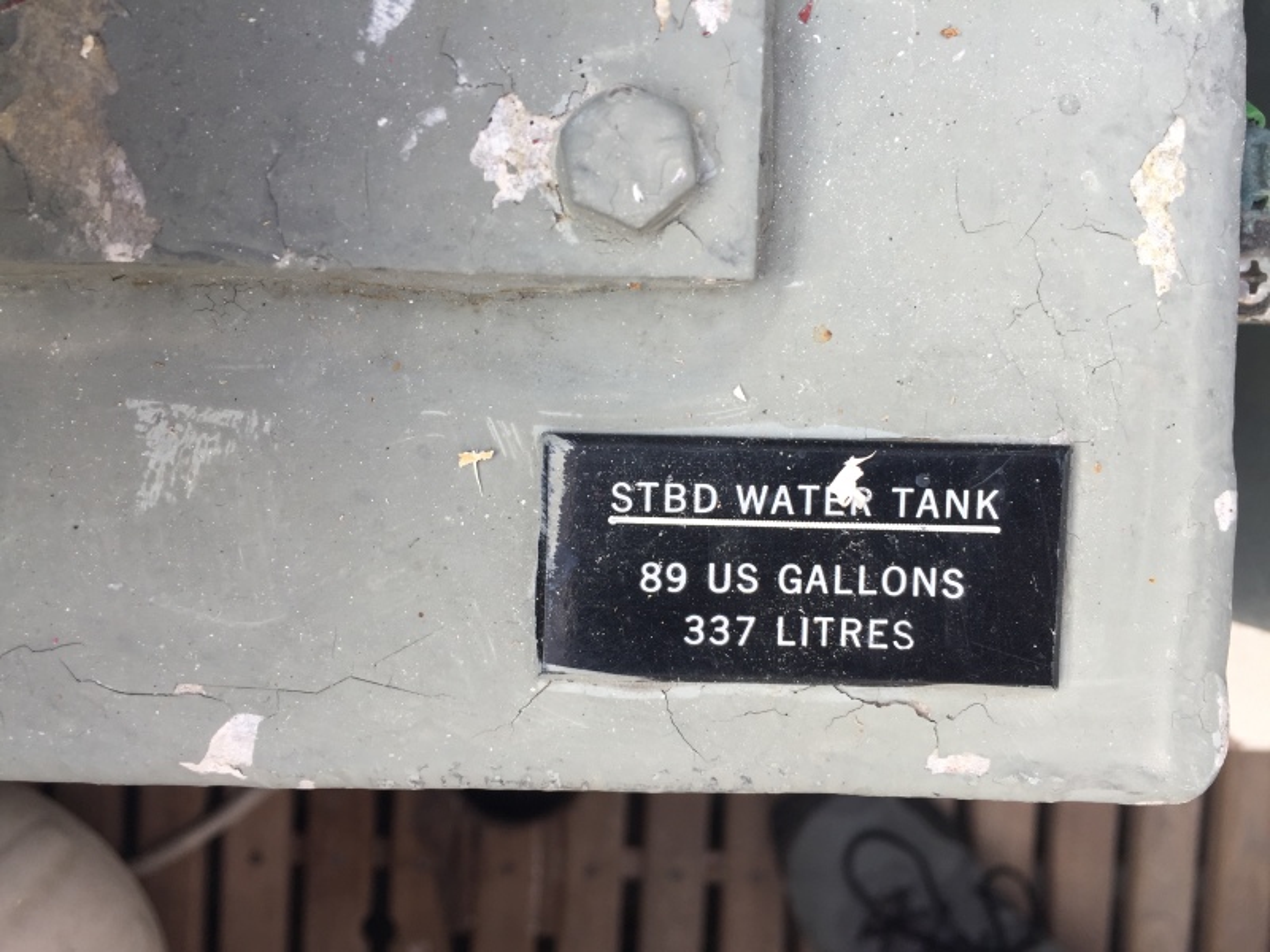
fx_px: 1064
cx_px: 635
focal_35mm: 29
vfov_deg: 48.2
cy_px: 476
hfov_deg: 61.7
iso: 32
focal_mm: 4.15
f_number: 2.2
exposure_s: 1/286
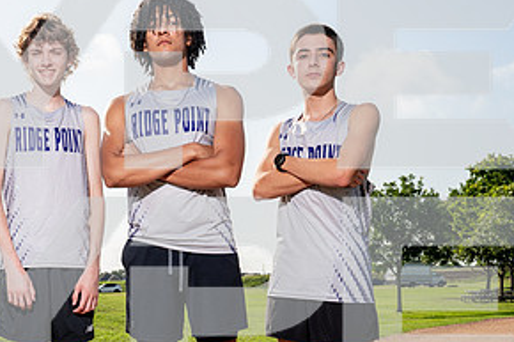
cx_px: 96
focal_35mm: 56
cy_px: 291
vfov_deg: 23.7
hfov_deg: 34.5
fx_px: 799
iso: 100
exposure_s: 1/250
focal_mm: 28
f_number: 8
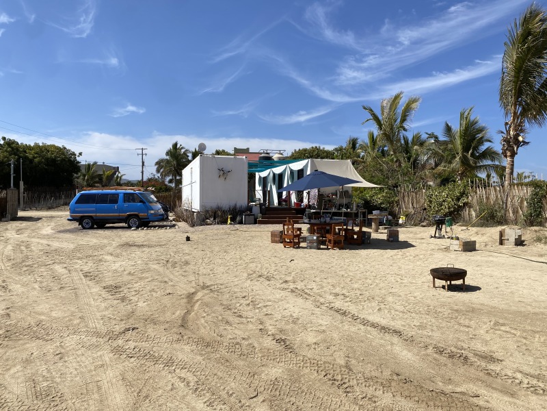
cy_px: 206
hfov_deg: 67.3
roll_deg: -1.2
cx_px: 274
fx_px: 411
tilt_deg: +0.4
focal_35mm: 26
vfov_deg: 53.1
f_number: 1.8
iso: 32
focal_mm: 4.25
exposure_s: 1/4444
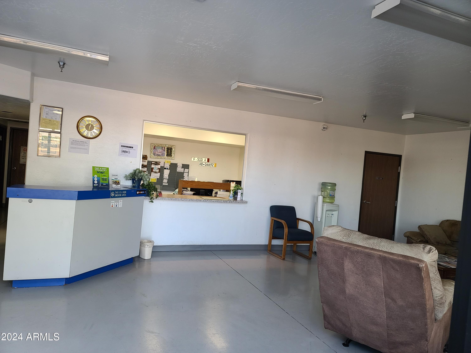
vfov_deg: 54.9
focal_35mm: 25
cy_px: 176
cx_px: 236
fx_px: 340
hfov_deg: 69.4
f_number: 1.8
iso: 100
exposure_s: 1/59
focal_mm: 7
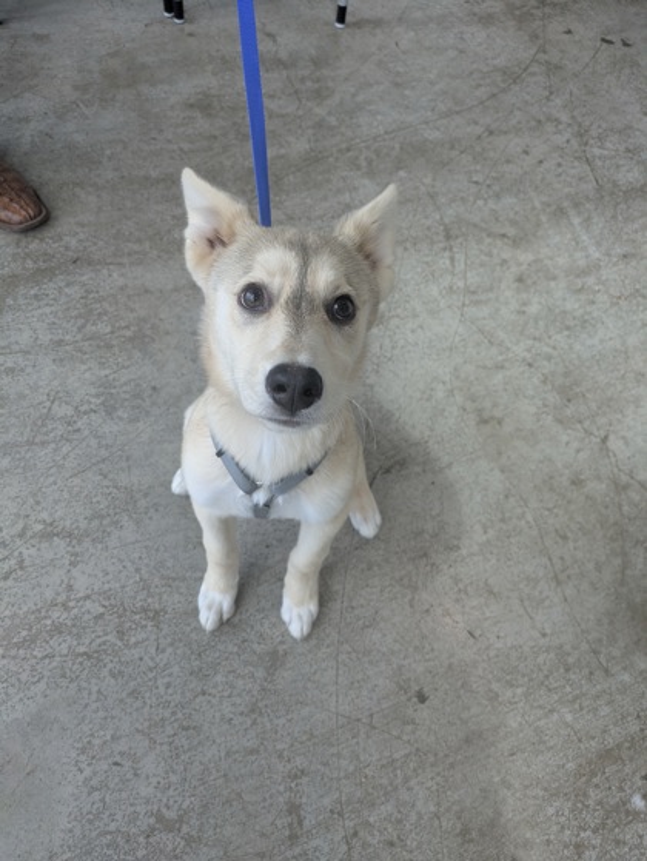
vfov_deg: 69.4
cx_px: 324
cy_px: 430
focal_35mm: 25
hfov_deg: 54.9
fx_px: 622
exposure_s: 1/522
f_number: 1.89
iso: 176
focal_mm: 5.43
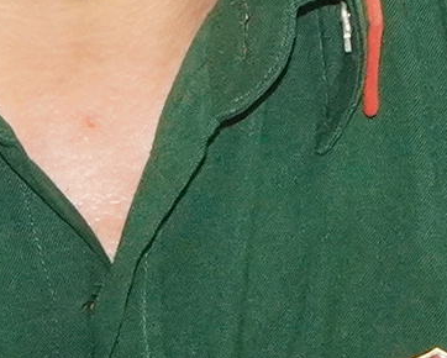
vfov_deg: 2.0
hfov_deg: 2.5
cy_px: -23
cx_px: 31
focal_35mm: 760
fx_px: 10058
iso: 3200
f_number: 9
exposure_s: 1/100
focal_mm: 65
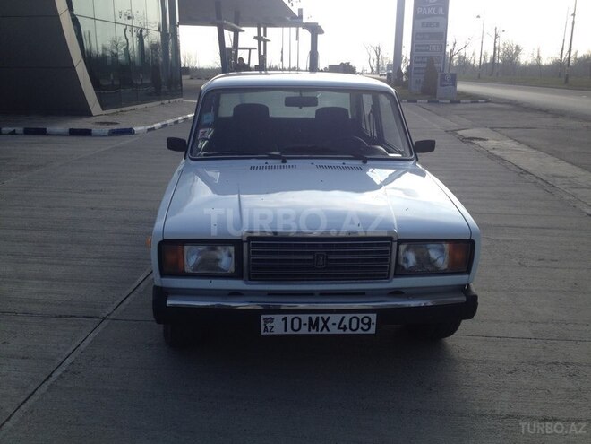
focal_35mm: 35
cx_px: 296
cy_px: 222
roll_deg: +1.5
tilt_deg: -16.7
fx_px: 598
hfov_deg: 52.6
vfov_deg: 40.7
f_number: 2.4
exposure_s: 1/1493
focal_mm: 4.28
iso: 50
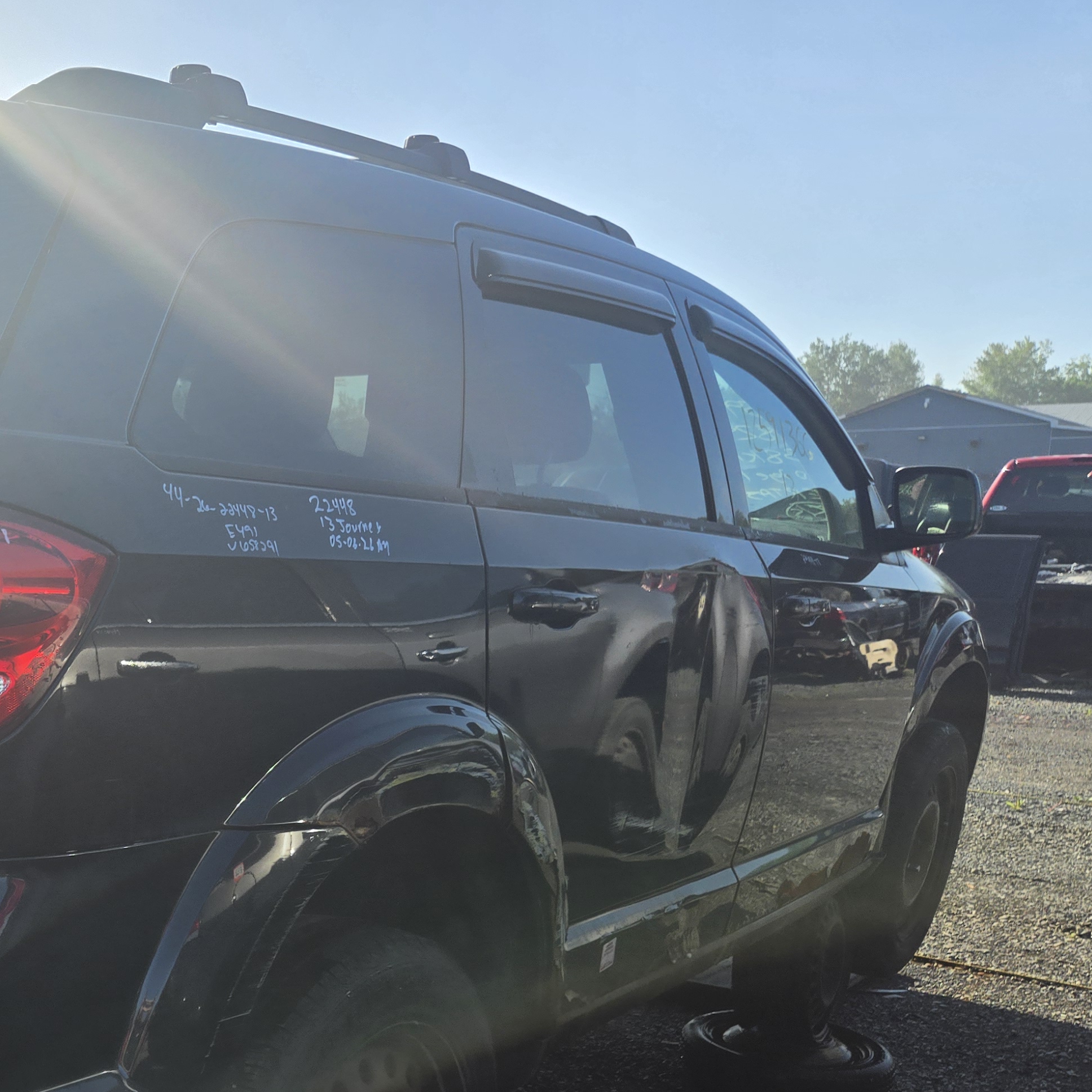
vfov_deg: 39.0
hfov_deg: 37.1
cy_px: 815
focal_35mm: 42
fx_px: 1499
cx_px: 81
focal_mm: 5.4
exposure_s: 1/1597
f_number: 1.8
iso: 25
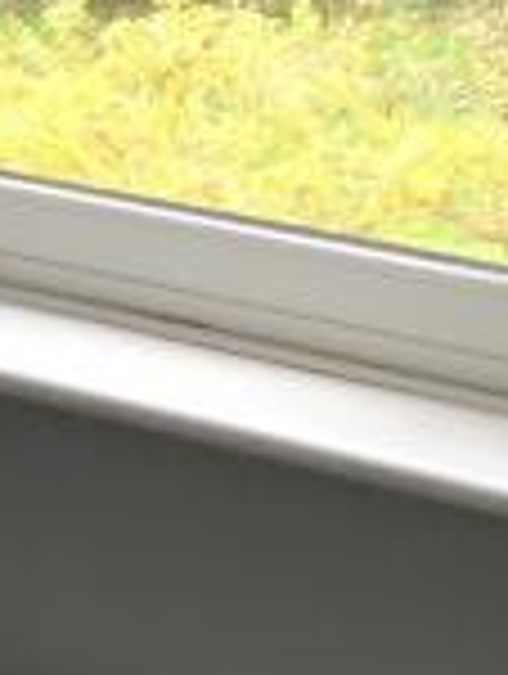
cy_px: 180
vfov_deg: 11.1
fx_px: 3454
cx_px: -1416
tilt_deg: -14.4
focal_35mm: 177
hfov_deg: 6.8
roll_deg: +1.5
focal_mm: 4.25
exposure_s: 1/60
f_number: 1.8
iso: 100
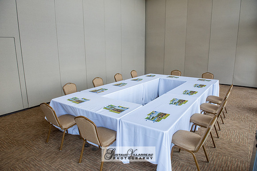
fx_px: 171
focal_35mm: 24
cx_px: 128
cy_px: 86
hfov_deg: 73.7
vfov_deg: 53.2
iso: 800
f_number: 6.3
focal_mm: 24
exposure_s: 1/250
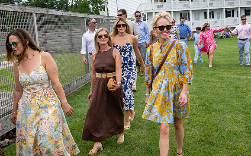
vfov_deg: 28.0
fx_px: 314
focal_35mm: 46
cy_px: 71
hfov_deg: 43.6
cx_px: 121
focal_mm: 43
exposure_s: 1/250
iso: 125
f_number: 7.1
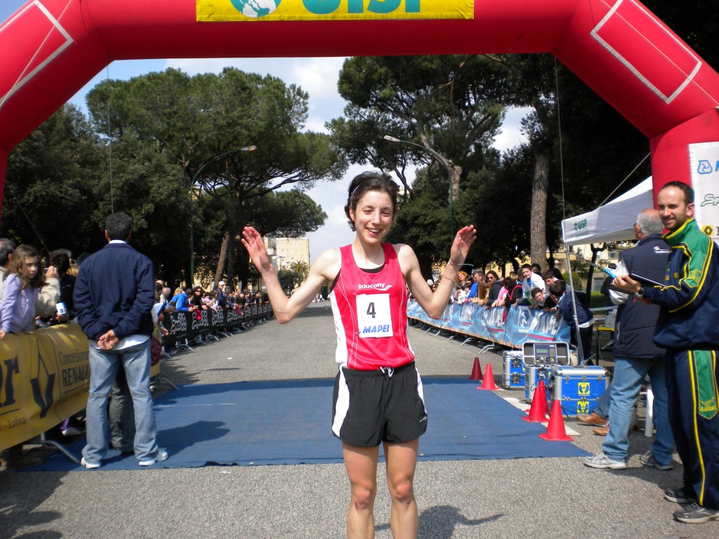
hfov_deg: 52.6
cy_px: 270
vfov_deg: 40.7
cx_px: 360
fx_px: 727
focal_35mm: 35
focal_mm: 6.3
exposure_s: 1/561
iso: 80
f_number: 4.6
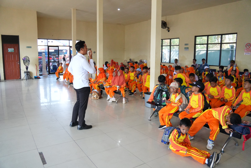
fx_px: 178
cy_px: 84
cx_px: 126
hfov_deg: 70.4
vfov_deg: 50.5
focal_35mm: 26
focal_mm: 17
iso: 3200
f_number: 2.8
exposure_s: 1/500
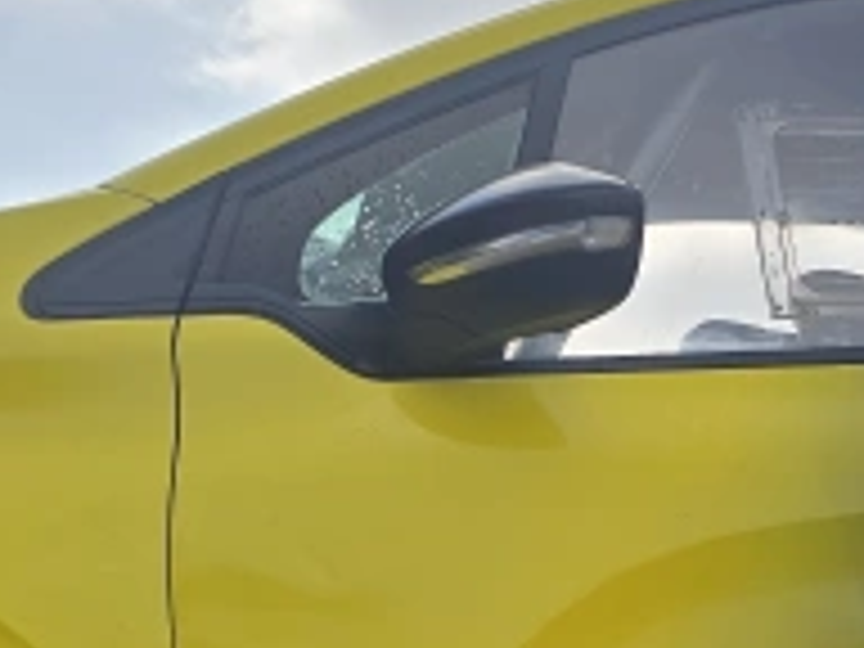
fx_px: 2396
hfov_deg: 20.2
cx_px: 675
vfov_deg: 14.4
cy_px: 958
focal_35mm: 96
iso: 12
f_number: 1.7
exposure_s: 1/1453
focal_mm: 6.3
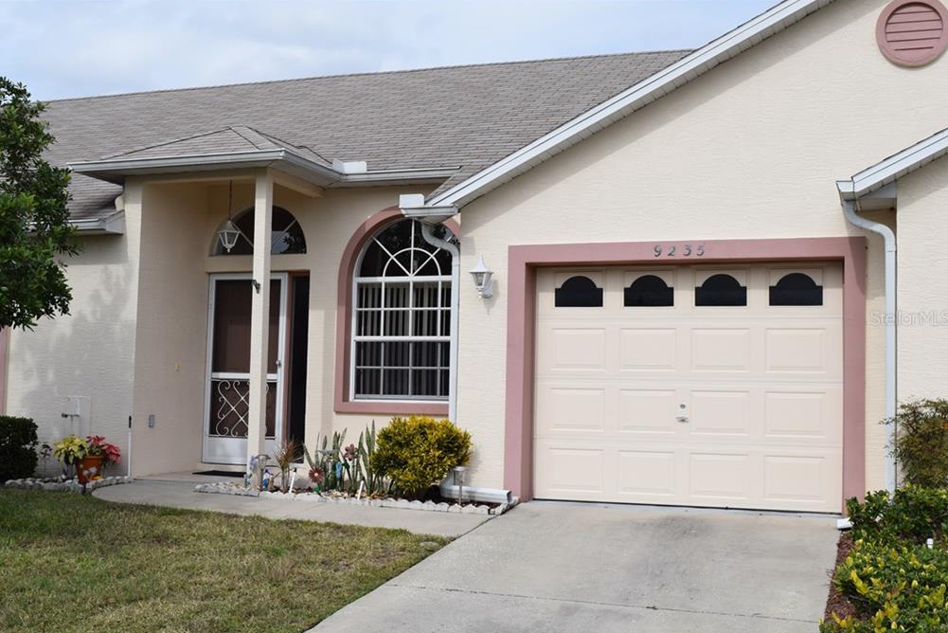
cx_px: 470
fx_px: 1212
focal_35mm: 46
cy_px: 317
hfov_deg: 42.7
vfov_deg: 29.3
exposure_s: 1/400
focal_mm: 30
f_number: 10
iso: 200
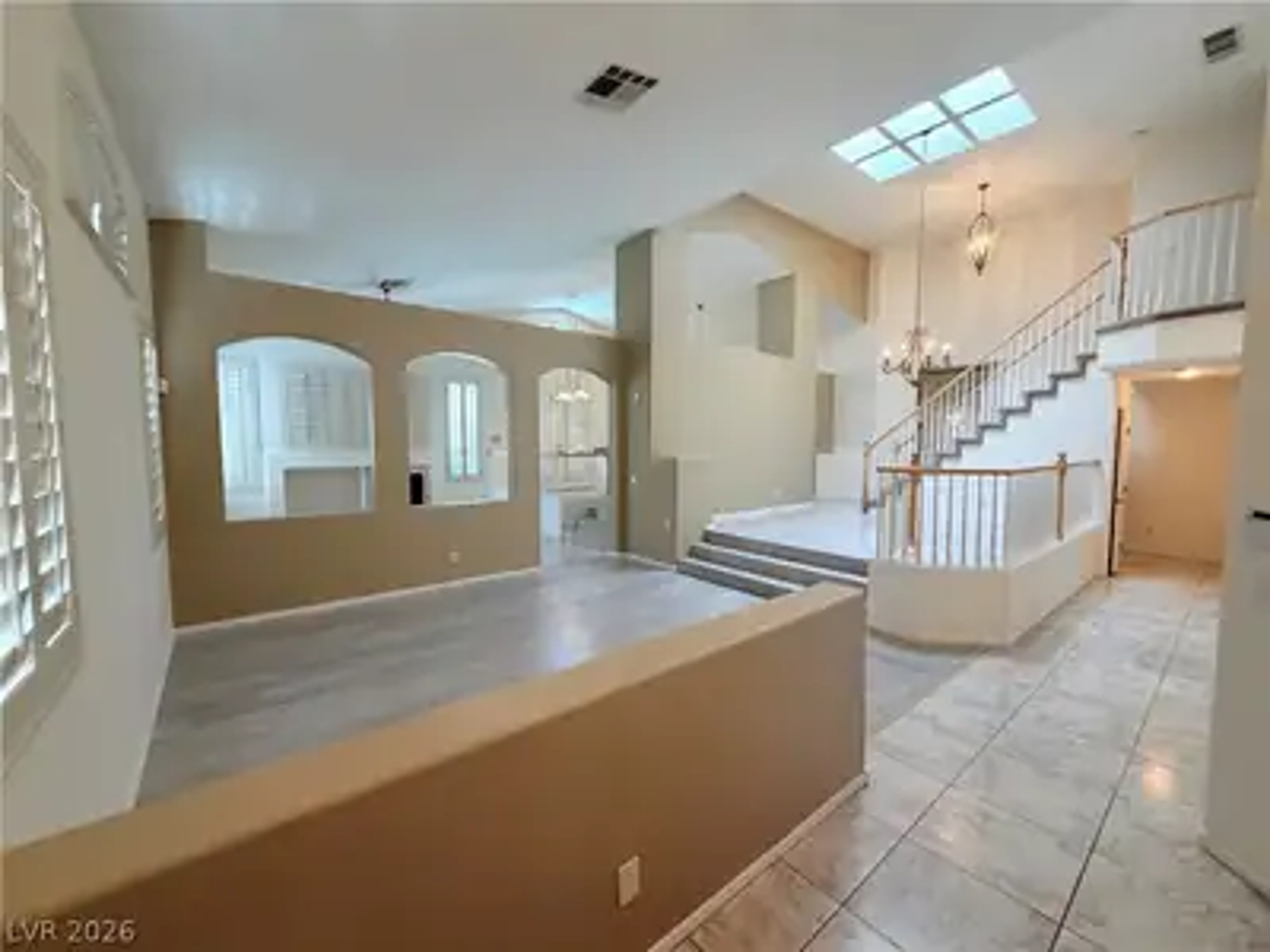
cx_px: 635
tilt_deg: -3.8
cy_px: 476
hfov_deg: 102.1
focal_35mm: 14
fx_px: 514
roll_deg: -0.1
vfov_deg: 85.7
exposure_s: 1/120
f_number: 2.2
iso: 160
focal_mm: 2.22
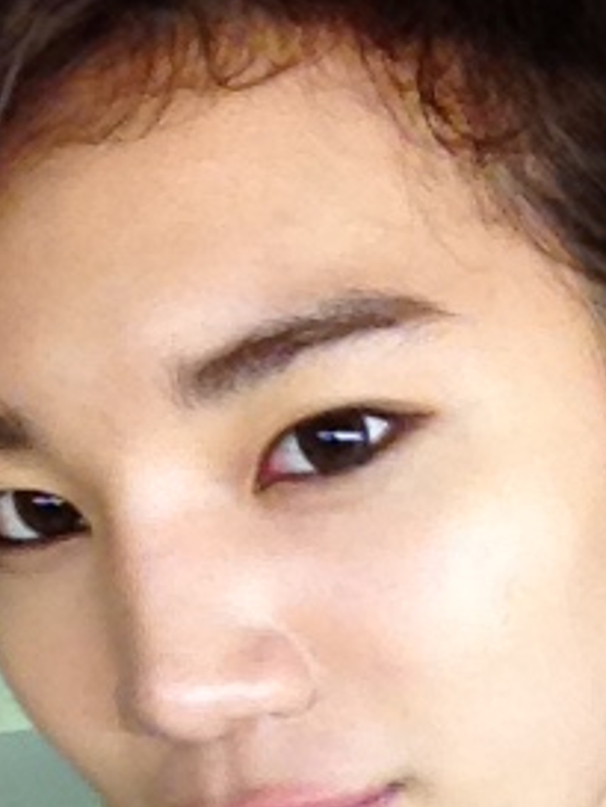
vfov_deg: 22.9
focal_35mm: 82
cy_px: 795
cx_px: 414
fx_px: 1913
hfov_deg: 17.9
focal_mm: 1.85
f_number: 2.4
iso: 250
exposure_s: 1/128
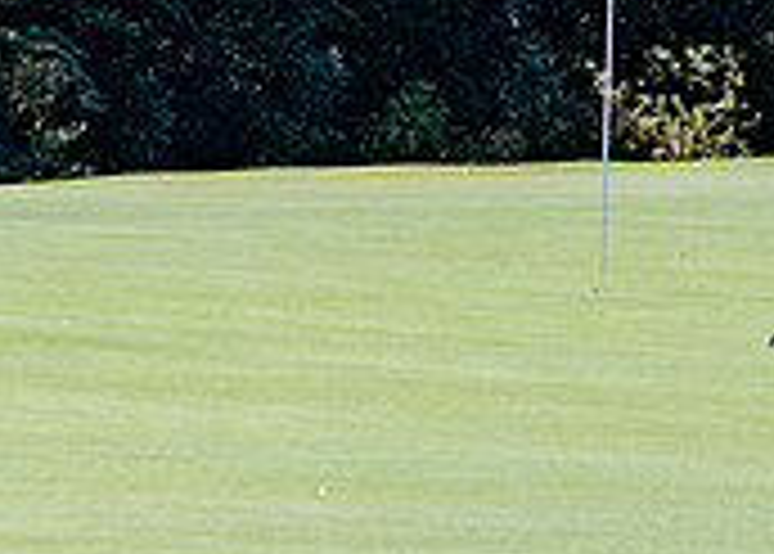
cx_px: -3
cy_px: -26
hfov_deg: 5.6
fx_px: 7961
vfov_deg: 4.0
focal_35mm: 362
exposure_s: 1/1000
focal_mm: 70
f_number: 2.8
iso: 100
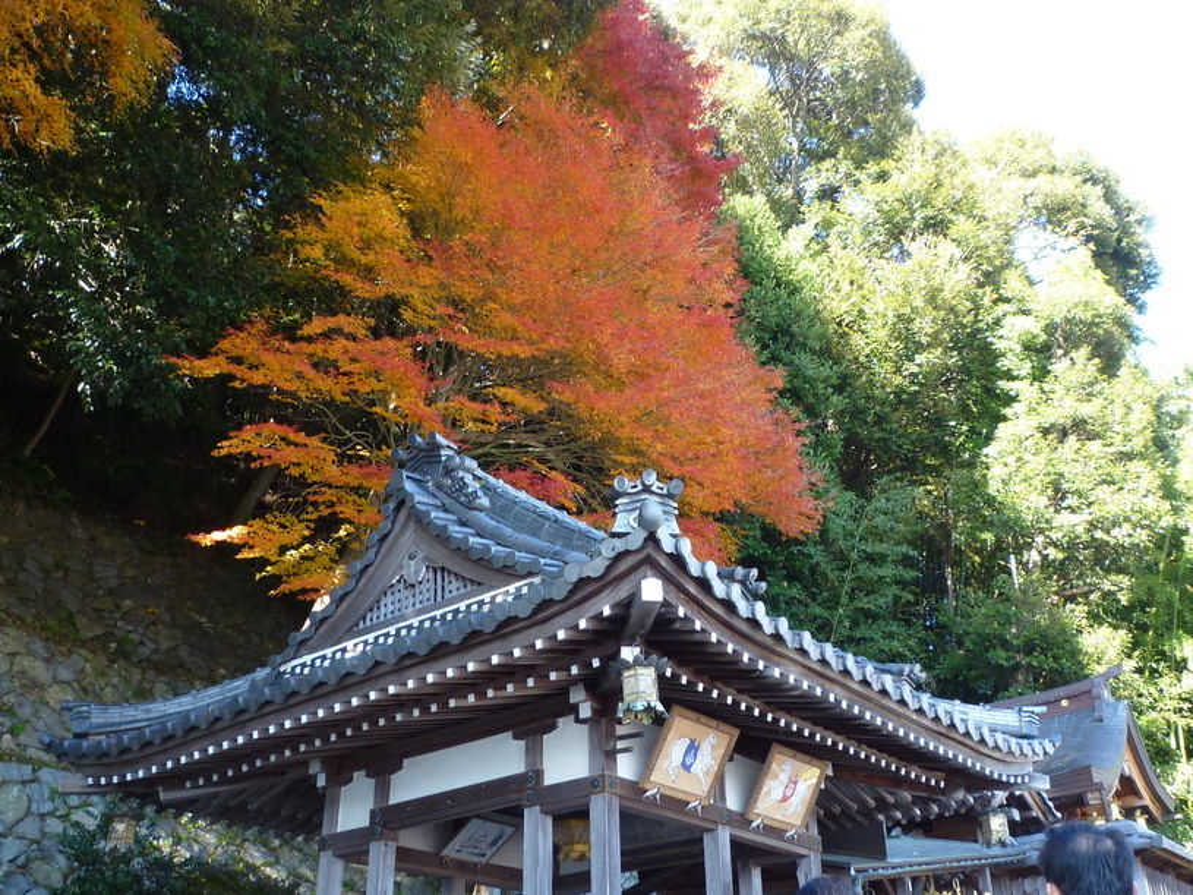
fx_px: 1137
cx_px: 596
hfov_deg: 55.4
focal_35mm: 33
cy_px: 448
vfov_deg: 42.9
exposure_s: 1/50
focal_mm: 4.4
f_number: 2.8
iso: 80
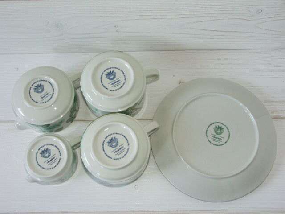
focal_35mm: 39
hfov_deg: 47.9
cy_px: 107
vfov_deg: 36.8
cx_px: 142
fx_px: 321
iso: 100
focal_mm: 10.09
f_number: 4
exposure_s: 1/50
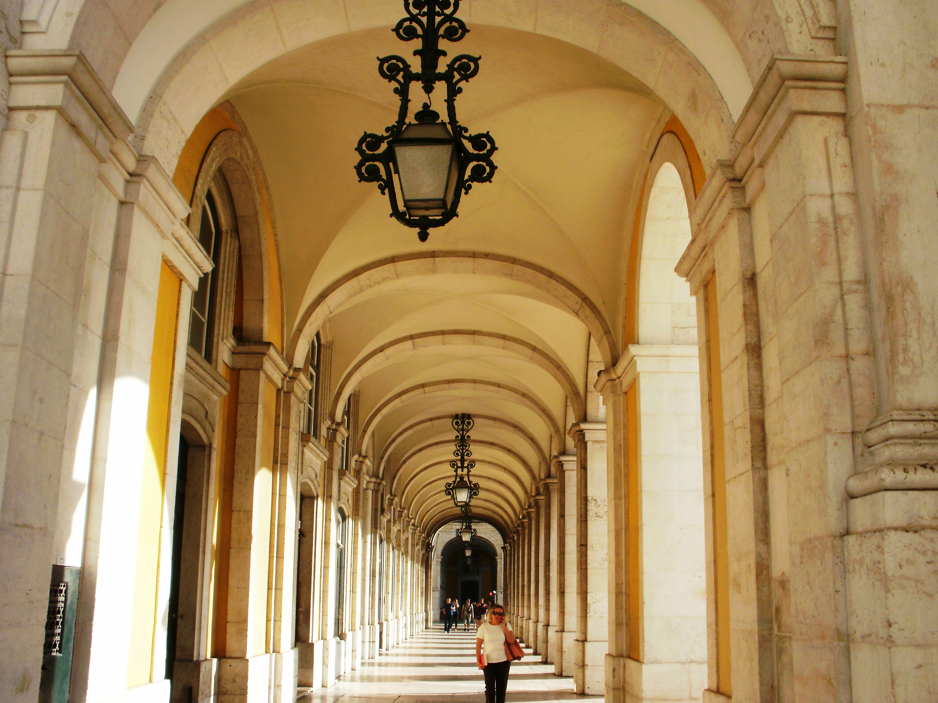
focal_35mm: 36
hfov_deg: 51.4
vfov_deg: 39.7
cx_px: 469
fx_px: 976
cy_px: 352
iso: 100
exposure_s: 1/250
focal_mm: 6.3
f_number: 5.6
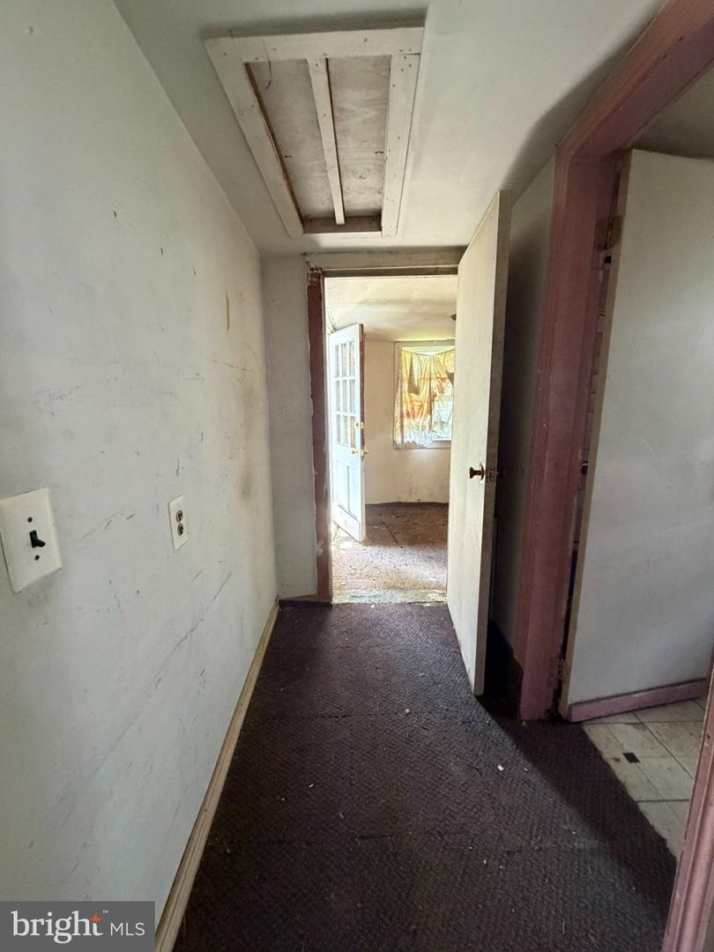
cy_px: 476
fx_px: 385
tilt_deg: -10.1
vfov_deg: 102.1
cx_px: 357
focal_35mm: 14
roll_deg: +1.7
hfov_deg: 85.7
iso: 500
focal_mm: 2.22
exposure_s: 1/60
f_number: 2.2
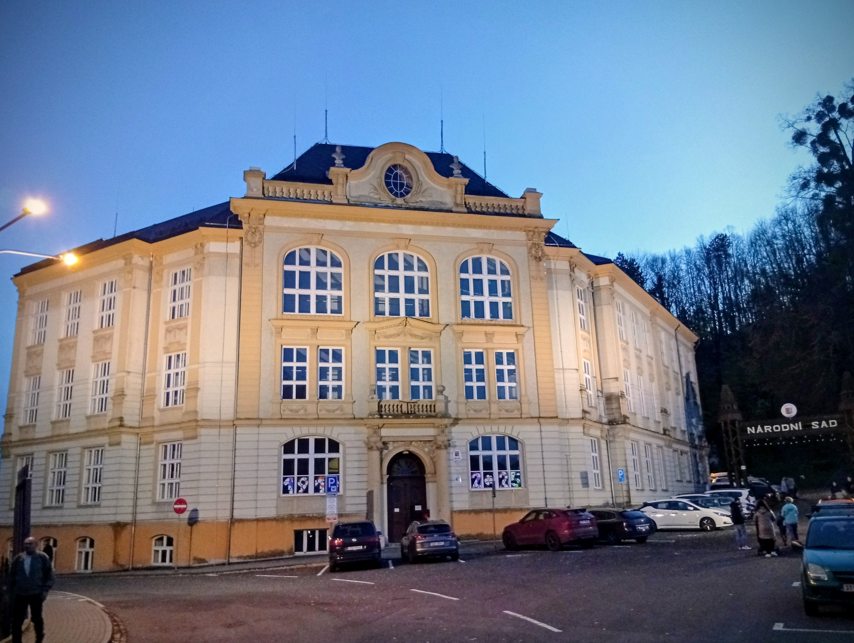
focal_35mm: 27
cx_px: 427
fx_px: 667
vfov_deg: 51.5
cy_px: 322
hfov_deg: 65.3
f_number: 1.8
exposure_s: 1/25
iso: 602
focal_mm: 3.84
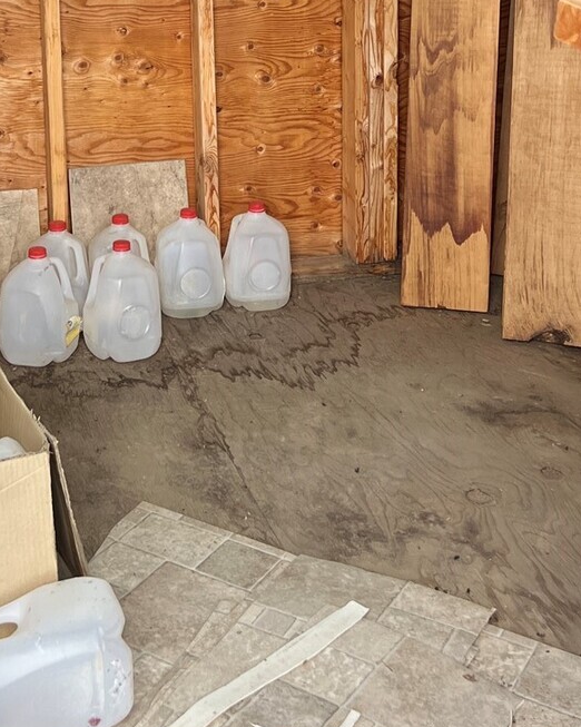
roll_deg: -0.3
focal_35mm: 56
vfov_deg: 32.0
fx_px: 1204
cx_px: 173
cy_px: 80
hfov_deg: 26.9
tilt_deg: -10.4
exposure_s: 1/121
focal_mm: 5.7
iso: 64
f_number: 1.5
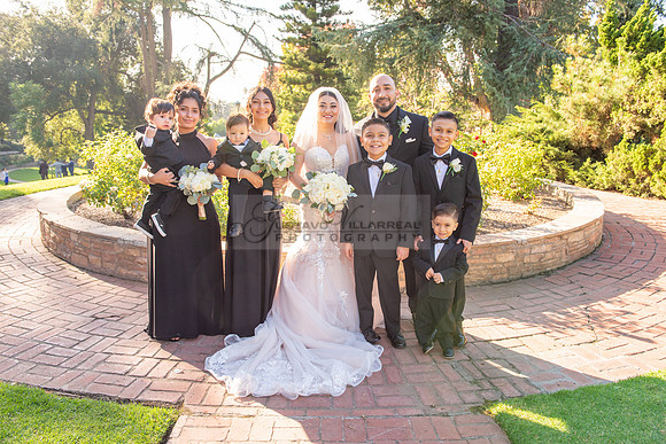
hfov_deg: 63.6
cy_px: 222
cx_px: 333
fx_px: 537
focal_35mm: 29
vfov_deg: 45.0
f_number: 5.6
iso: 200
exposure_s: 1/250
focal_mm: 29
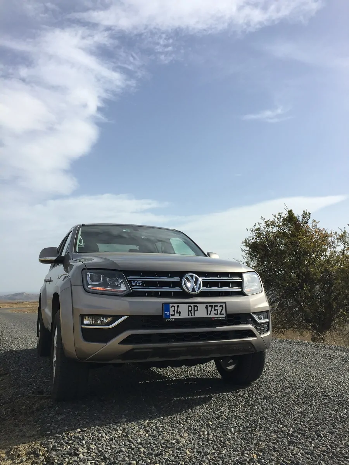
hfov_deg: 48.2
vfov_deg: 61.7
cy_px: 232
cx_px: 174
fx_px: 390
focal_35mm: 29
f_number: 2.2
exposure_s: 1/2825
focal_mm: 4.15
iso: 32
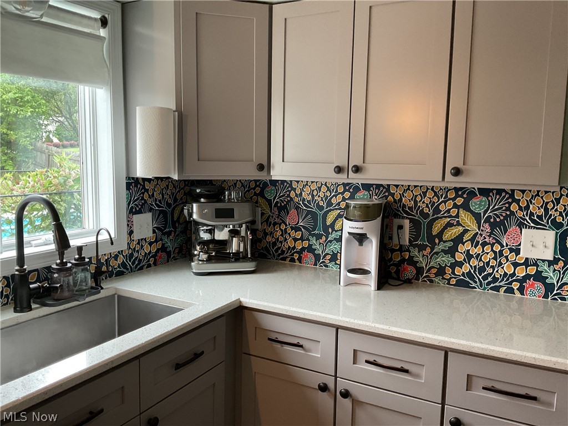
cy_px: 213
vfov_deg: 48.2
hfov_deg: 61.7
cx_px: 284
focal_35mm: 29
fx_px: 476
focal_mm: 3
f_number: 1.8
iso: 100
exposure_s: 1/60
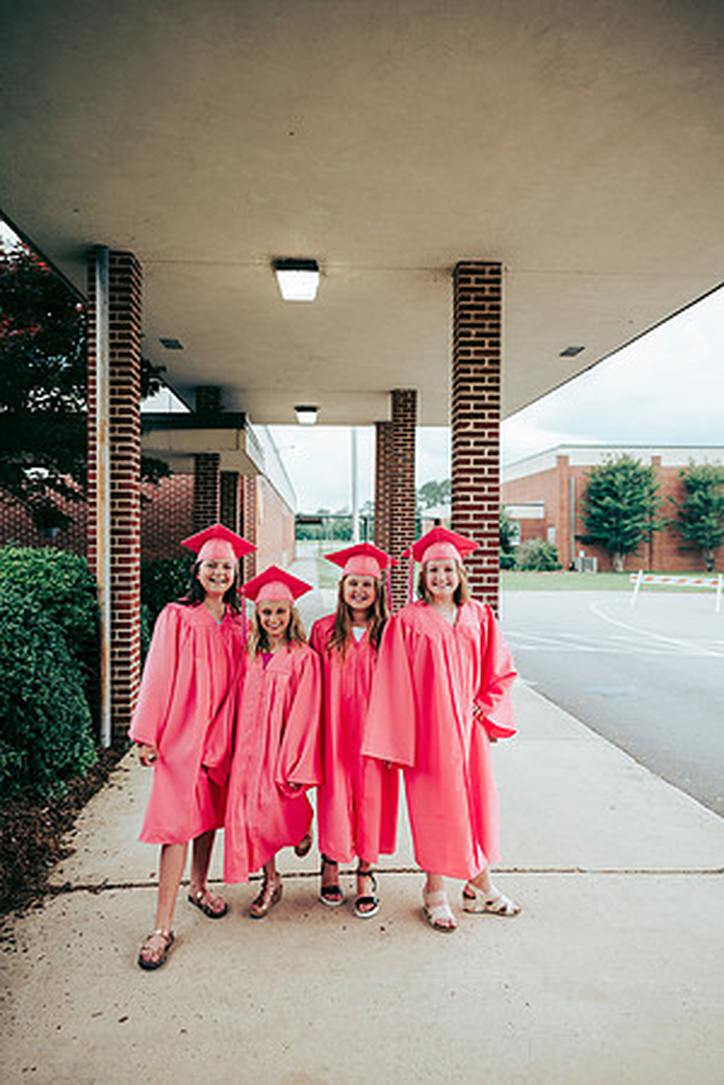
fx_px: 724
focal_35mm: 24
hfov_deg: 53.1
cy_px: 542
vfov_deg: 73.7
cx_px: 362
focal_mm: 24
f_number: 2.8
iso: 400
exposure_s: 1/250
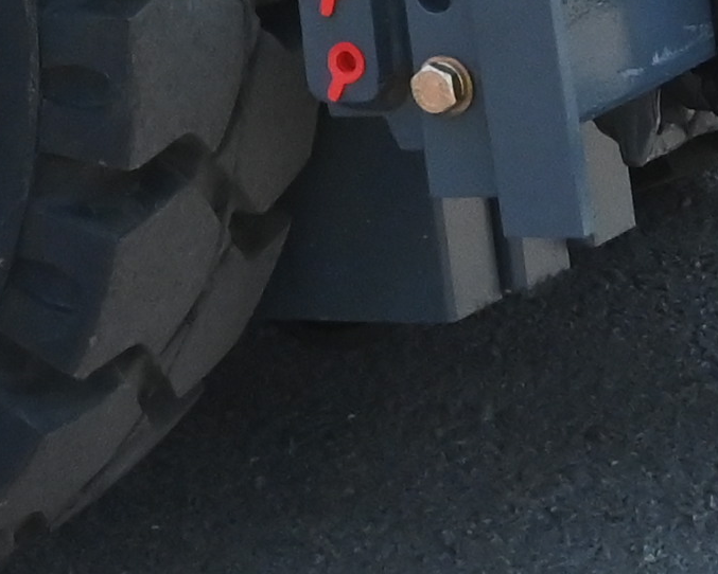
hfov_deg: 7.0
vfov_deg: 5.3
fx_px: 5786
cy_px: -1379
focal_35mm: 272
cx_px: -185
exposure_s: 1/800
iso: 2500
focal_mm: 32.5
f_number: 14
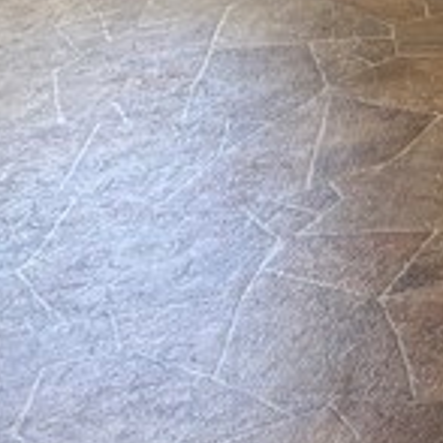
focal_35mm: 160
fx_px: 2317
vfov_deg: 9.9
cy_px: -530
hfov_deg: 8.9
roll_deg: -2.2
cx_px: 1326
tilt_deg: -12.4
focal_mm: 5.96
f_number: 1.6
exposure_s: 1/60
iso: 100
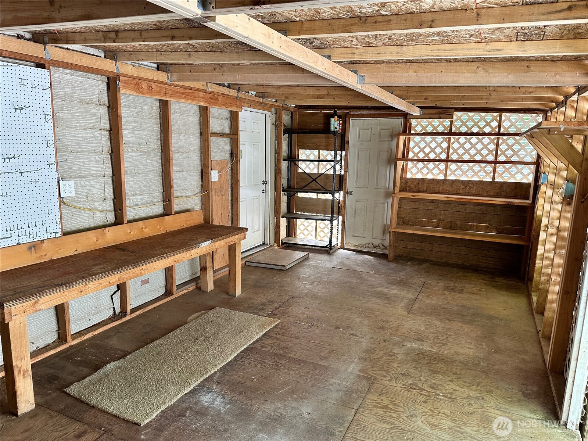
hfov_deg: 71.6
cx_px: 294
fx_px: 408
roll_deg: -1.2
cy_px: 220
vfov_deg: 56.8
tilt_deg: -10.9
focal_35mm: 24
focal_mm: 6.86
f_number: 1.78
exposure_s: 1/121
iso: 200
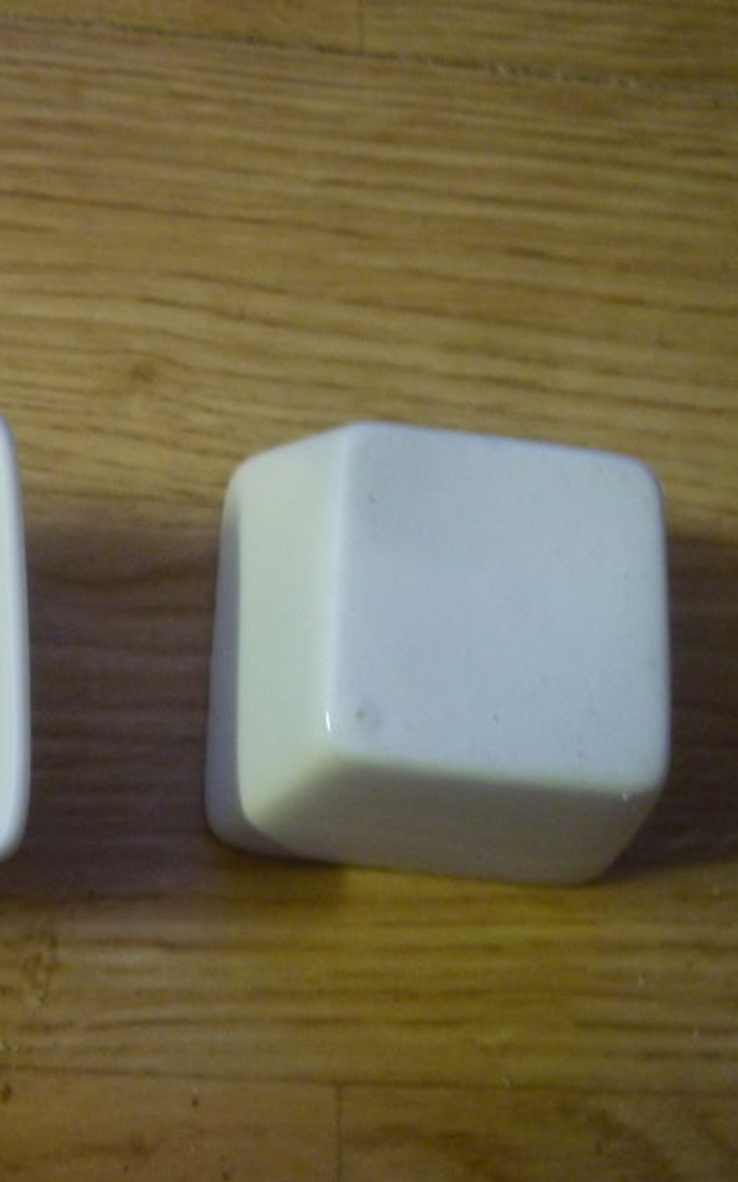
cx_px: 89
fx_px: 1353
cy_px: 594
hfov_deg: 29.4
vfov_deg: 47.2
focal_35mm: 42
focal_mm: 5.2
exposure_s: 1/8
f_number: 3.3
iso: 400
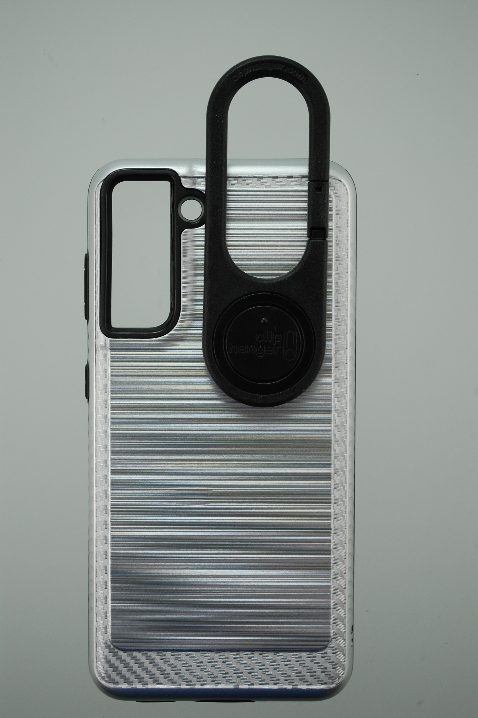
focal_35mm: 54
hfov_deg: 25.0
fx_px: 1077
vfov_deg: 36.9
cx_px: 239
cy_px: 359
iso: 400
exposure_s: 1/50
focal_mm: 36
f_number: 5.3
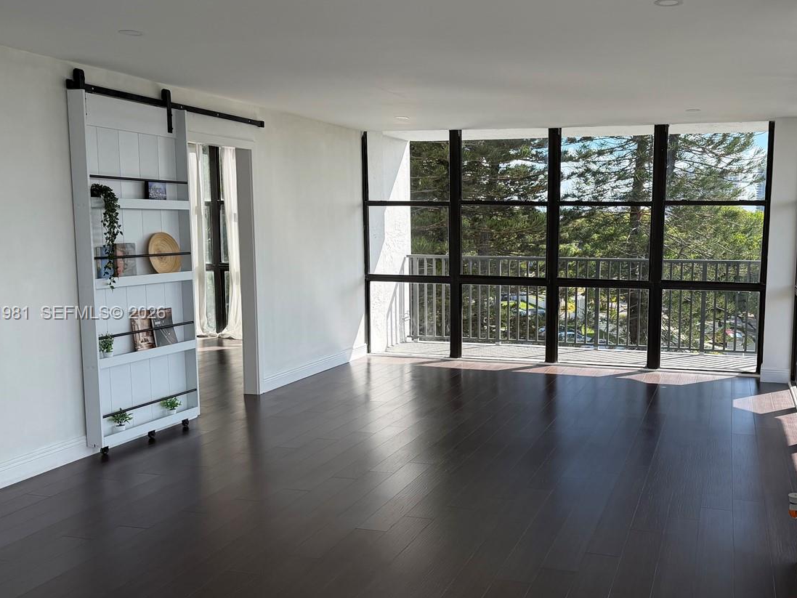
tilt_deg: -6.4
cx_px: 521
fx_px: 806
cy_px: 314
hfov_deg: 51.8
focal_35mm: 35
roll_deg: -0.4
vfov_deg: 40.7
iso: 100
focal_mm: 6.76
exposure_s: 1/1949
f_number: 1.78
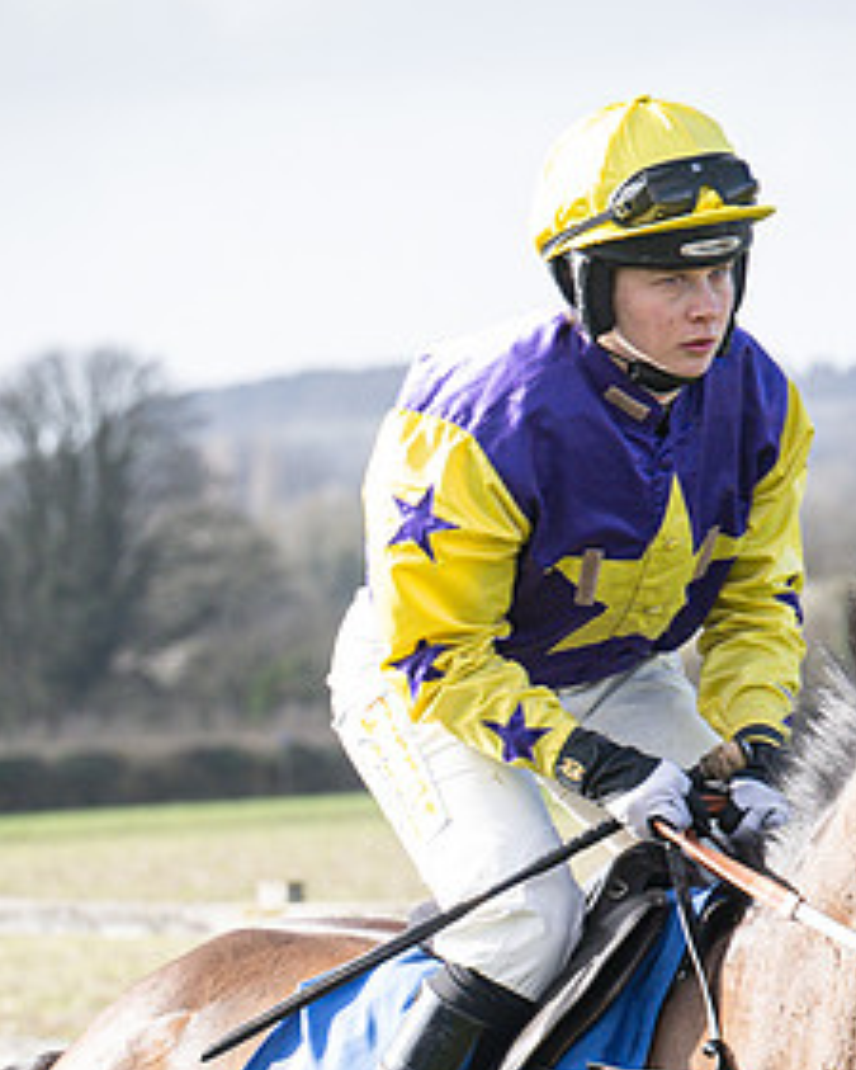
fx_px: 11204
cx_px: 790
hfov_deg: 4.4
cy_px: 823
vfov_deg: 5.5
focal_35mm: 354
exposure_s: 1/800
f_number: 5
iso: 400
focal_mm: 105
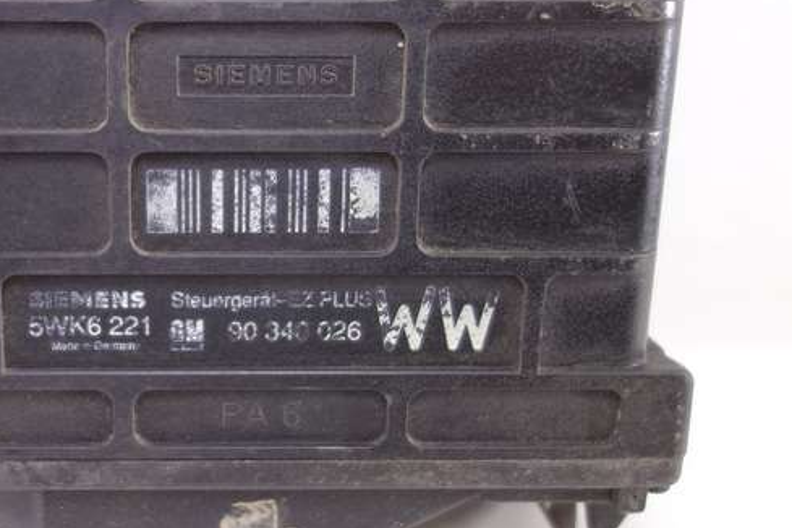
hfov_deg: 40.8
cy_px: 174
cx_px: 209
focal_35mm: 47
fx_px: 1034
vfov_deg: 28.5
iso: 125
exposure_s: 1/50
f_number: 1.8
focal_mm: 10.4
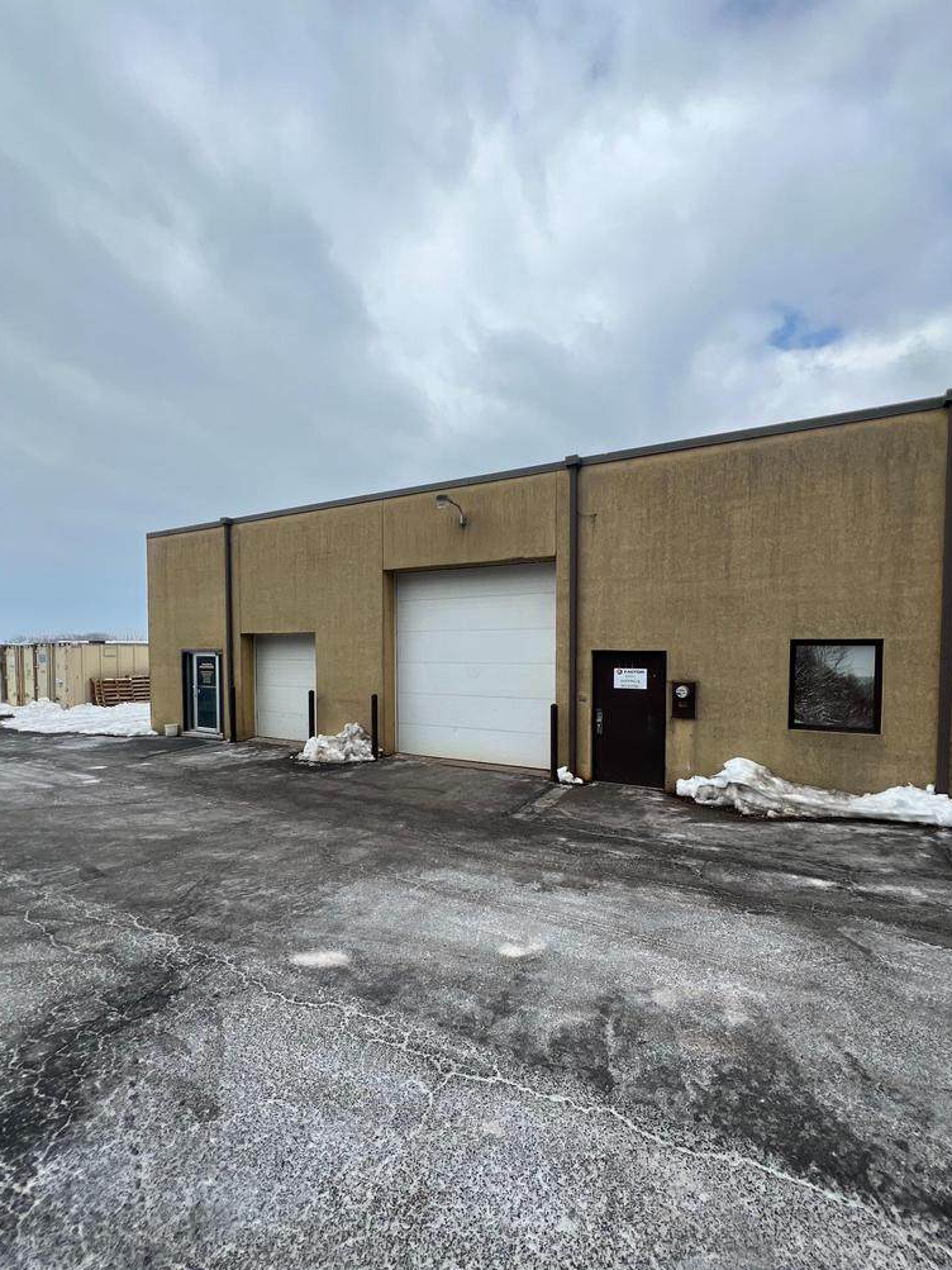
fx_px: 513
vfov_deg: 101.9
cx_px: 506
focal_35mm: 14
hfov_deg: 85.6
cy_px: 674
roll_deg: -0.3
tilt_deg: -3.2
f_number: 1.8
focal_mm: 1.57
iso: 32
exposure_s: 1/847
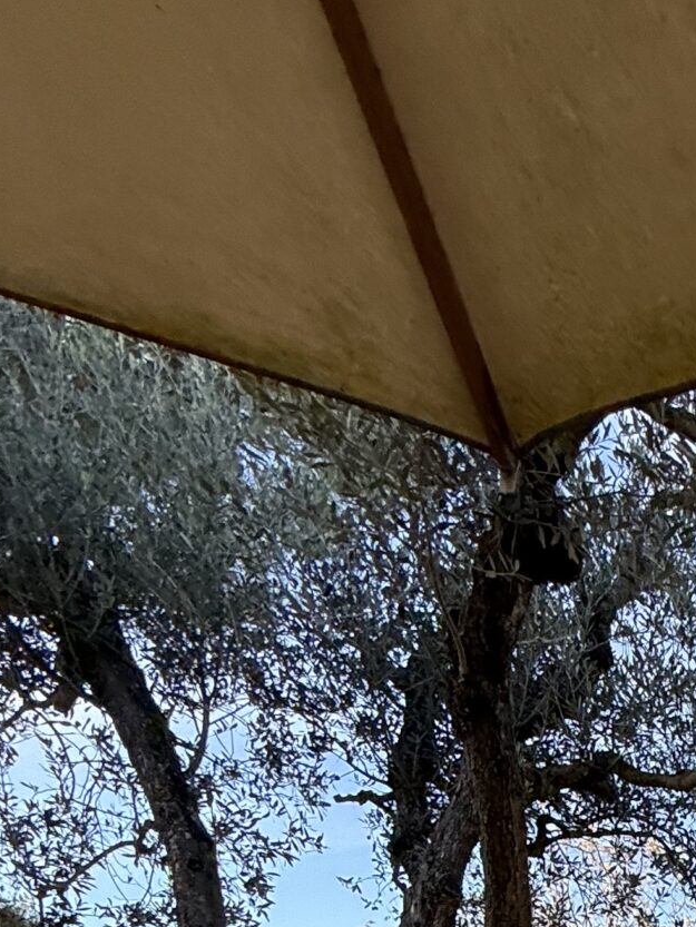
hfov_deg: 26.0
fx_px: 1152
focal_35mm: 43
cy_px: 1399
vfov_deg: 28.3
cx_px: 1010
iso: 64
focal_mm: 2.22
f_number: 2.2
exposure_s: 1/372
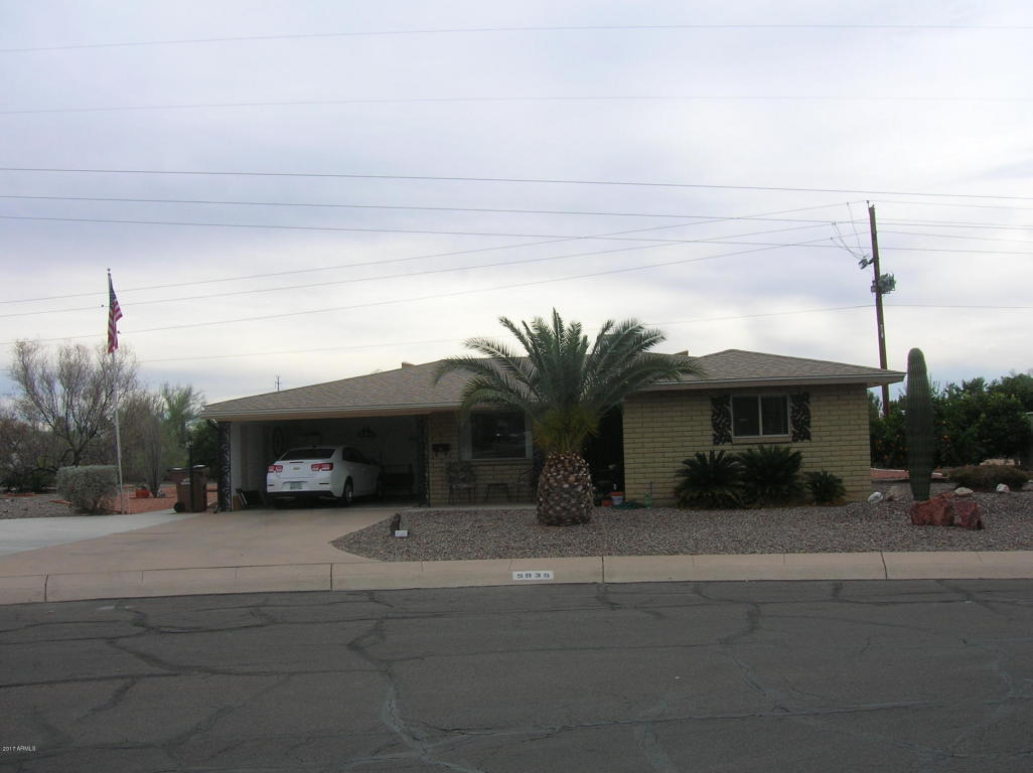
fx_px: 1014
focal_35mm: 34
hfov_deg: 54.0
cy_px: 386
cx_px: 516
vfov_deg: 41.7
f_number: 4.9
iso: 50
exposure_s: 1/487
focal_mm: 5.7
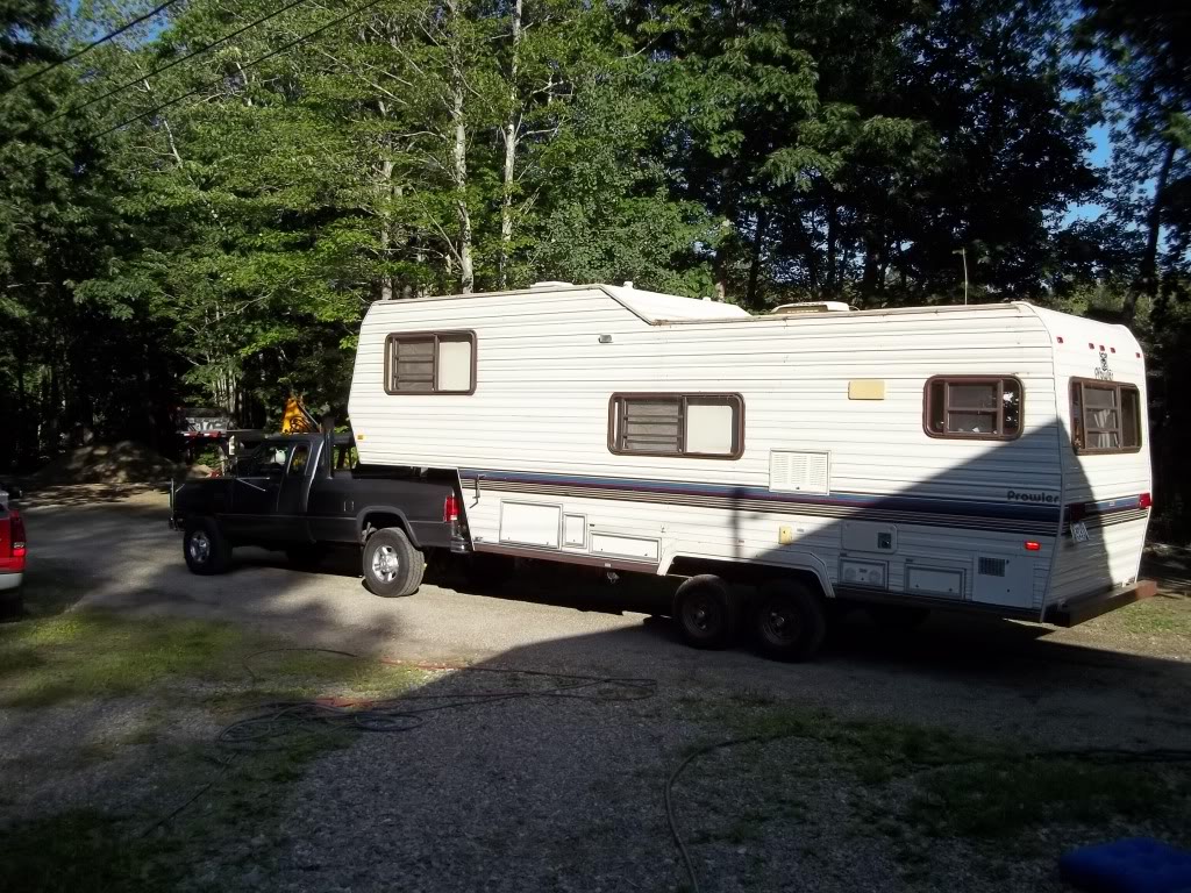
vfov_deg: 44.2
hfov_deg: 56.8
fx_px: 1101
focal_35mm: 32
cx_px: 596
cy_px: 446
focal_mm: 5.7
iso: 64
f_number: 2.9
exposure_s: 1/1000
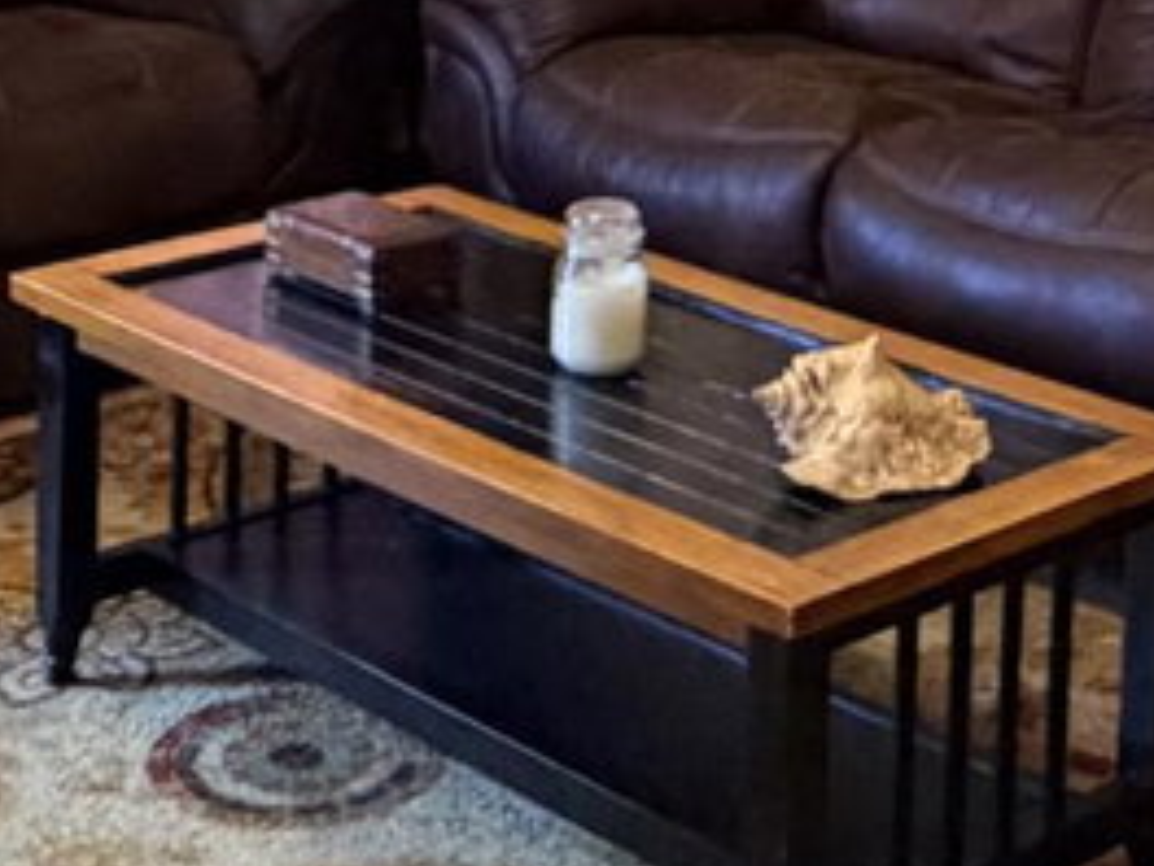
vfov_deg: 16.2
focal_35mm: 85
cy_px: -332
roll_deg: +0.0
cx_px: 752
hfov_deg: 22.9
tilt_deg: -3.3
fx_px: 2834
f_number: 2.2
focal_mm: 2.22
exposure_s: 1/60
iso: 400
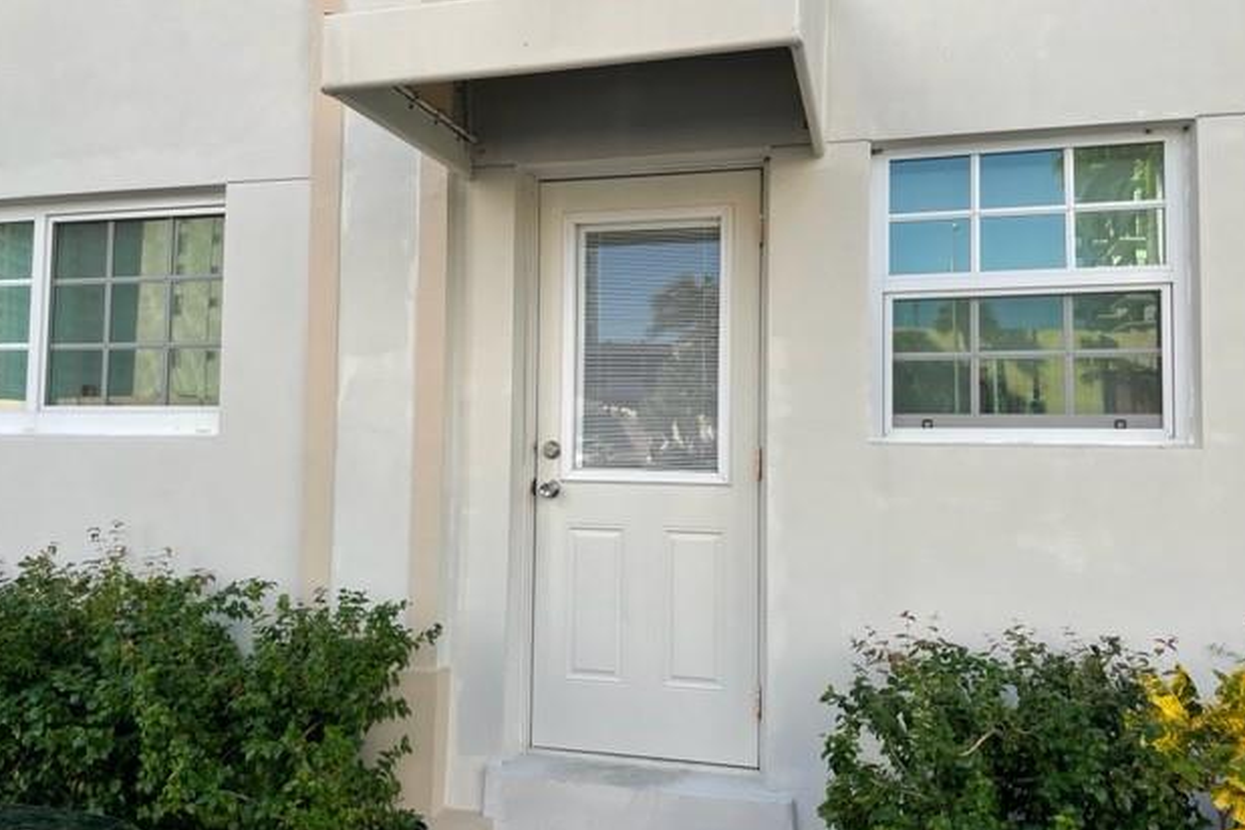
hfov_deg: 65.5
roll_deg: -0.9
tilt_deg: +0.8
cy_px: 417
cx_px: 631
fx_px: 968
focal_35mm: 28
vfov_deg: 46.4
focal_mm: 4.2
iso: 32
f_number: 1.6
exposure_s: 1/1233
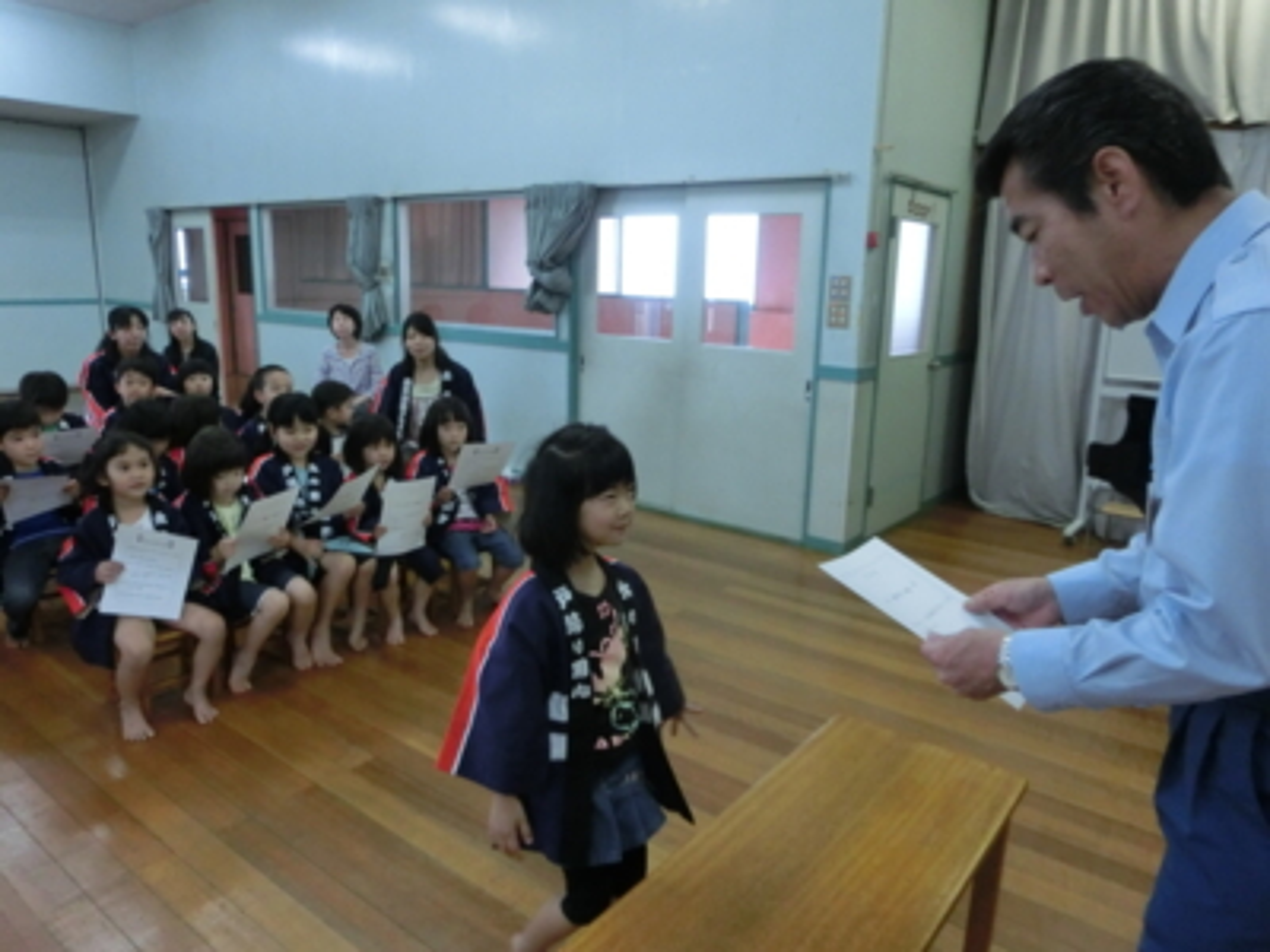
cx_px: 635
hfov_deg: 71.6
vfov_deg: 56.8
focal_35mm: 24
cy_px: 476
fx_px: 881
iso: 500
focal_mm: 4.24
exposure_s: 1/125
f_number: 3
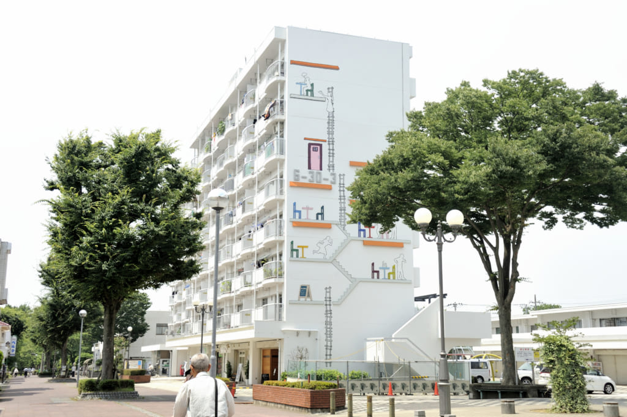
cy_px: 208
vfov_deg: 31.1
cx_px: 314
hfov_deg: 45.5
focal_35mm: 43
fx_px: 748
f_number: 8
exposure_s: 1/800
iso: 200
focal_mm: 43
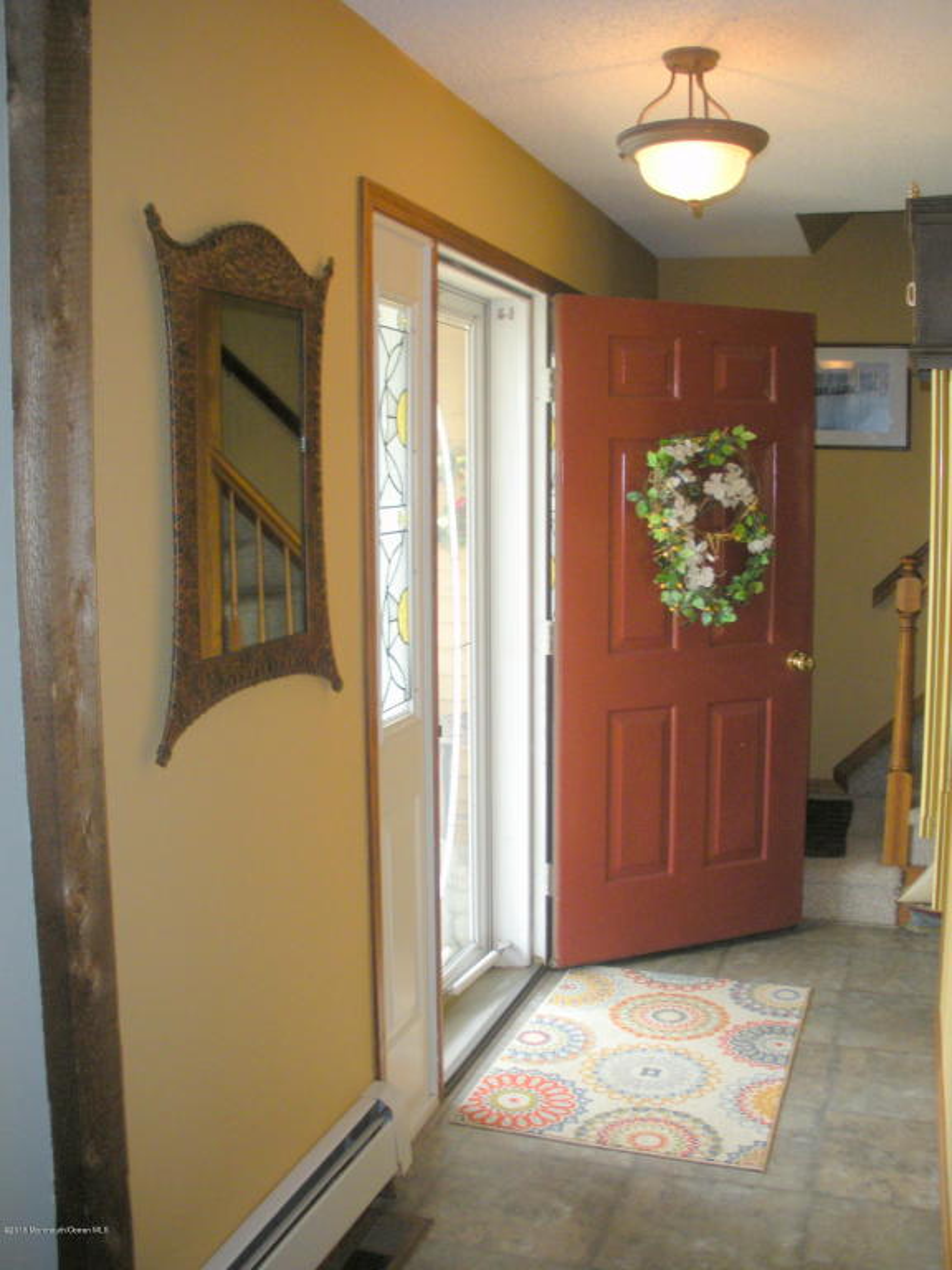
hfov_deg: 40.7
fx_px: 1283
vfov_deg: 52.6
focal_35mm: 35
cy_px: 635
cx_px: 476
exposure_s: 1/61.1
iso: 200
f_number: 3.5
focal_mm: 6.3
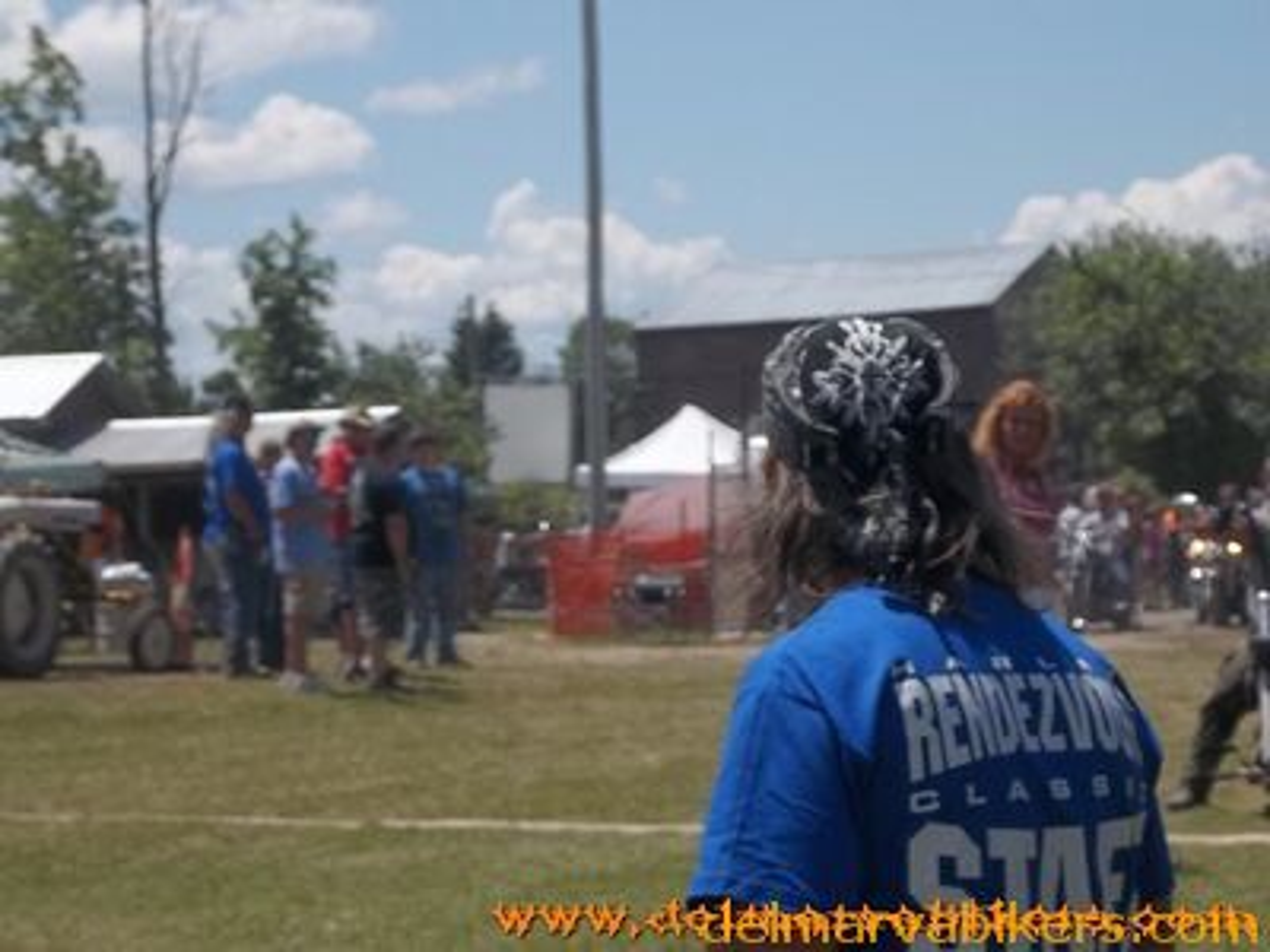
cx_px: 635
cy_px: 476
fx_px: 4953
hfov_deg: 14.6
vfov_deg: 11.0
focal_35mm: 135
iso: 80
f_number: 5.9
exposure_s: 1/640
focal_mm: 24.5
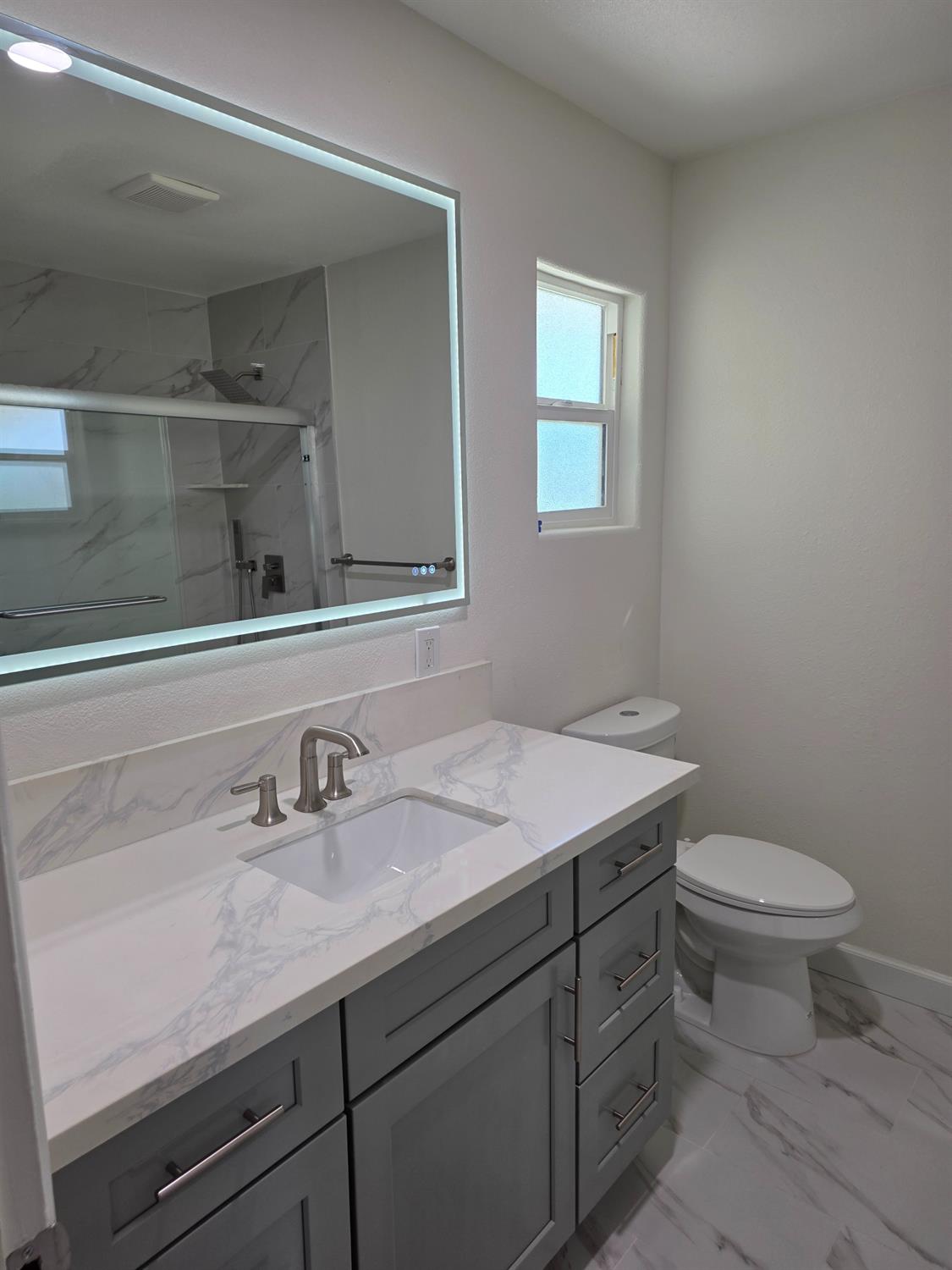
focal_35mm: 23
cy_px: 635
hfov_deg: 58.9
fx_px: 843
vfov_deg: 73.9
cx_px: 476
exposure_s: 1/120
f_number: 1.7
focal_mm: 6.25
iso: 100
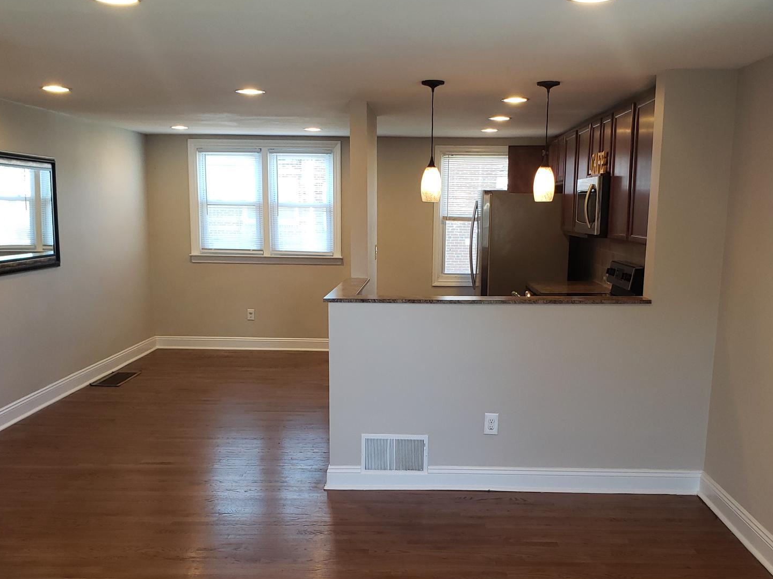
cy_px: 354
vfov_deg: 38.5
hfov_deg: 50.1
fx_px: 826
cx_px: 416
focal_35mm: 37
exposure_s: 1/40
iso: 100
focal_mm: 4.3
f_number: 2.4
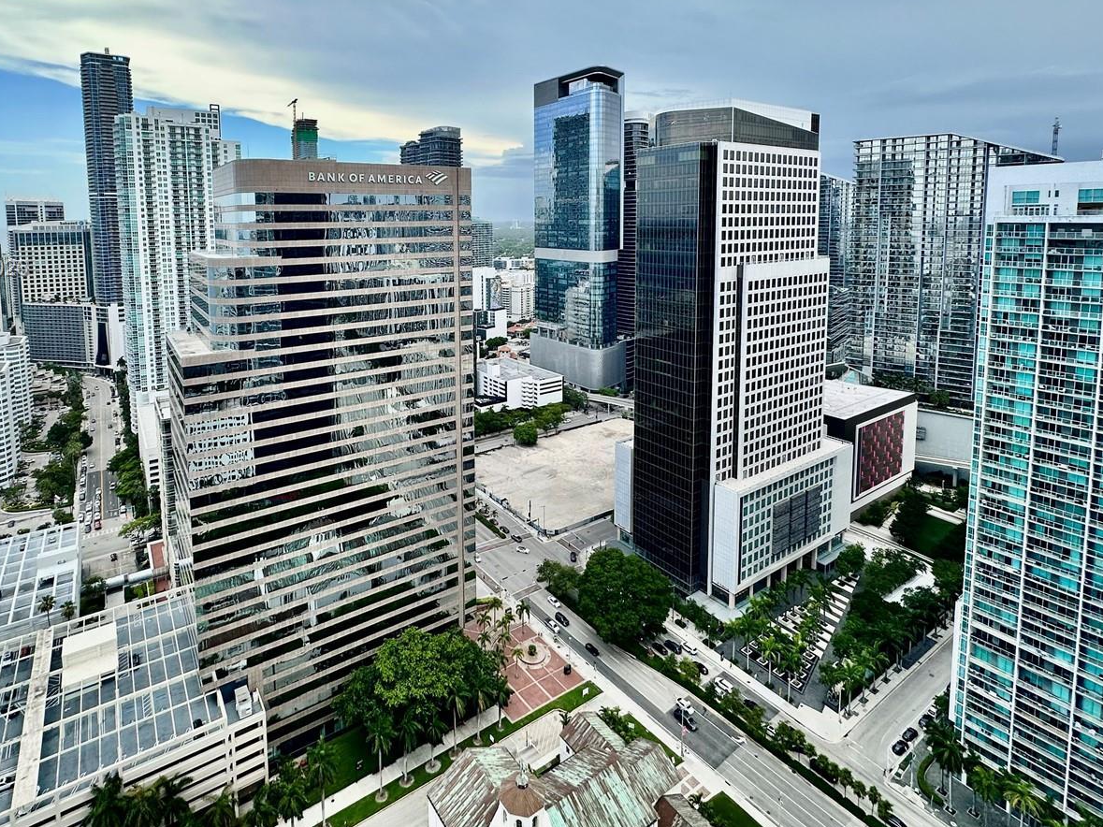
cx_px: 486
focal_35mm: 19
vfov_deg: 66.6
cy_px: 269
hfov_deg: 84.3
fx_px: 605
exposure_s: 1/513
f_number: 2.2
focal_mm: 2.22
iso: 40
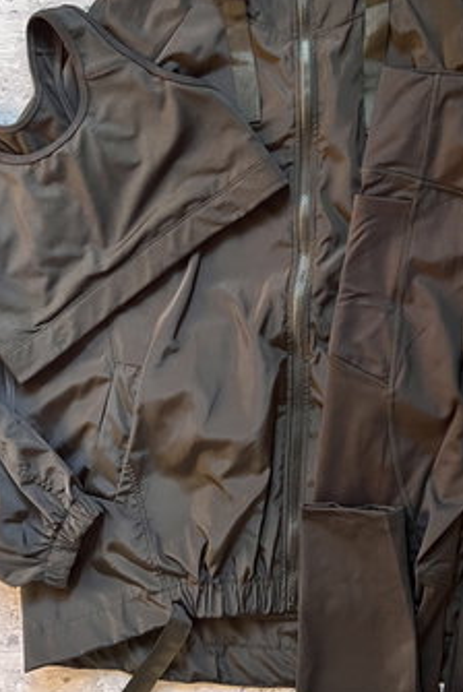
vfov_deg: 44.5
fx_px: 828
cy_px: 212
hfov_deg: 30.9
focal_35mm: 43
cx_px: 329
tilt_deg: -88.2
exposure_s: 1/60
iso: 200
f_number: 1.5
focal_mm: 5.7
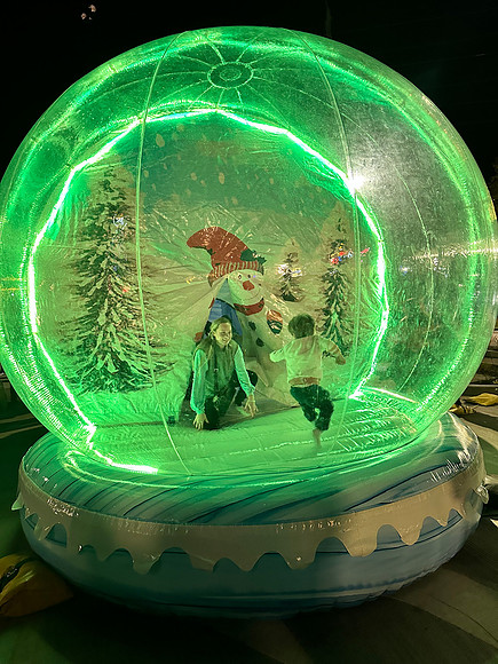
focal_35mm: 24
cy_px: 332
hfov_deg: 56.8
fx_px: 460
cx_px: 249
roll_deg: +0.6
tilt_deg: -1.0
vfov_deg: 71.6
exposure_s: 1/40
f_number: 1.78
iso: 640
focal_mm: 6.86
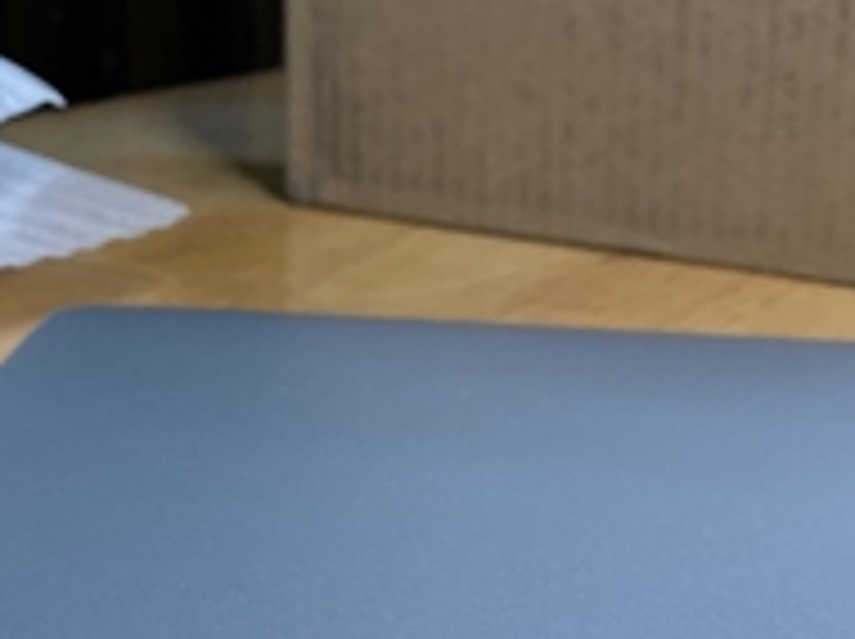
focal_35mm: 96
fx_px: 2368
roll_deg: -2.8
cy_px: 583
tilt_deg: -15.5
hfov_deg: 19.3
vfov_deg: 15.2
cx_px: 1030
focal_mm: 4.25
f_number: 1.8
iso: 100
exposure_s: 1/100
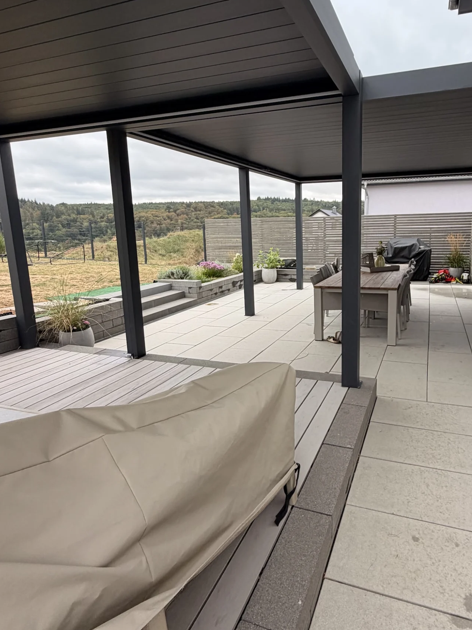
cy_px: 299
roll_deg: +1.4
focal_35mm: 22
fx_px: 400
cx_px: 286
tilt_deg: -10.7
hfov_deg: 60.5
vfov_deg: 76.3
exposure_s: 1/121
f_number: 2.2
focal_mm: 2.22
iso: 100
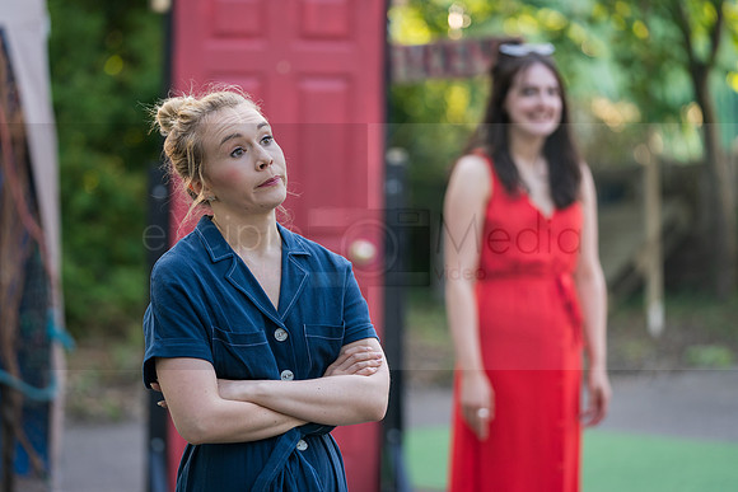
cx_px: 341
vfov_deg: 8.8
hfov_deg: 13.2
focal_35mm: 156
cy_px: 233
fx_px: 3201
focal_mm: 132
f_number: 2.8
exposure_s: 1/160
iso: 200
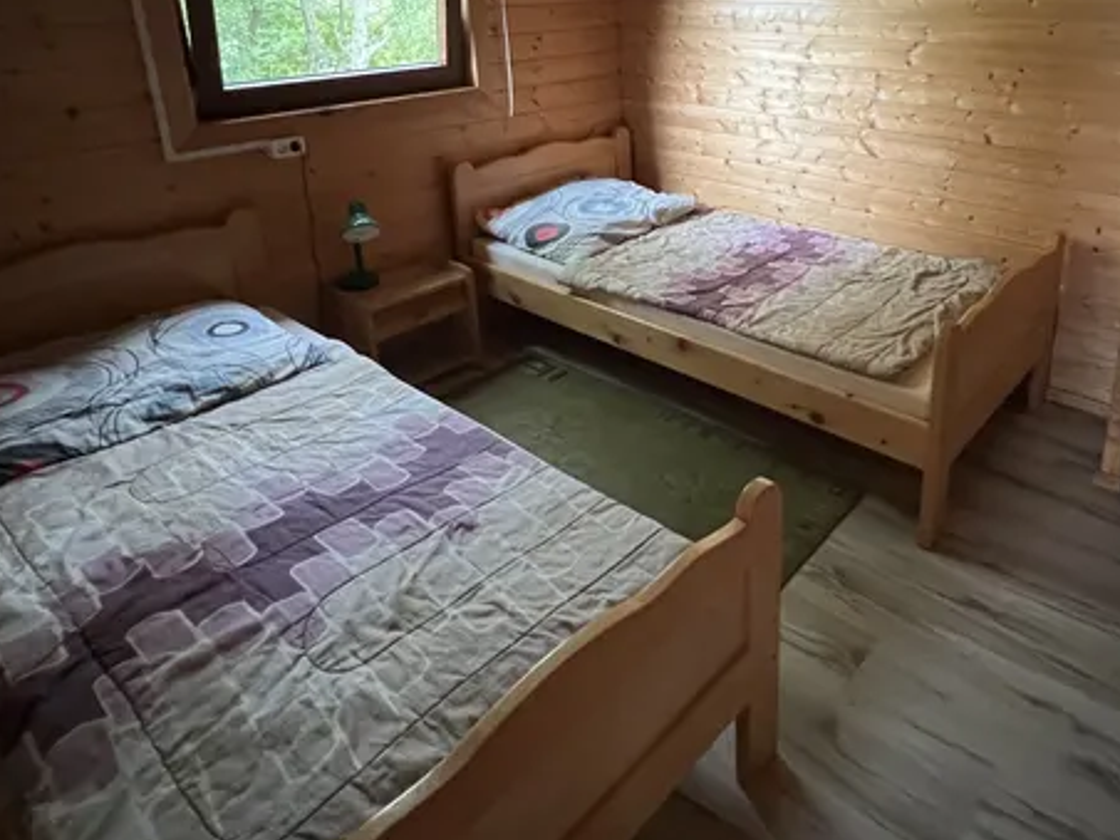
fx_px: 744
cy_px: 216
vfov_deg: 56.2
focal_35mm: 23
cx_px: 736
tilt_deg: -18.3
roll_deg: -0.4
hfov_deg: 72.0
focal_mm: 1.57
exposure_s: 1/60
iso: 800
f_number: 1.8
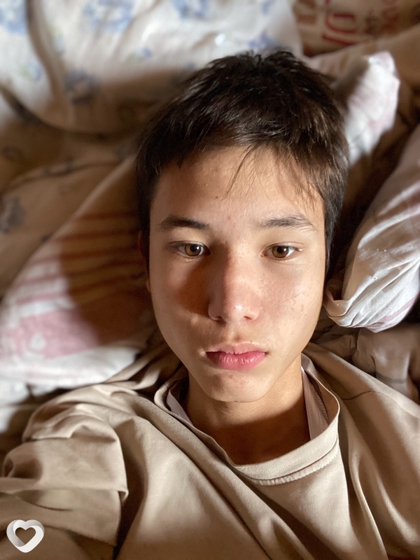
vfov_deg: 60.0
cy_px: 280
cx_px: 210
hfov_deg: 46.8
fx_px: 485
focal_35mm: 30
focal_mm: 2.71
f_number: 2.2
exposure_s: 1/40
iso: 400
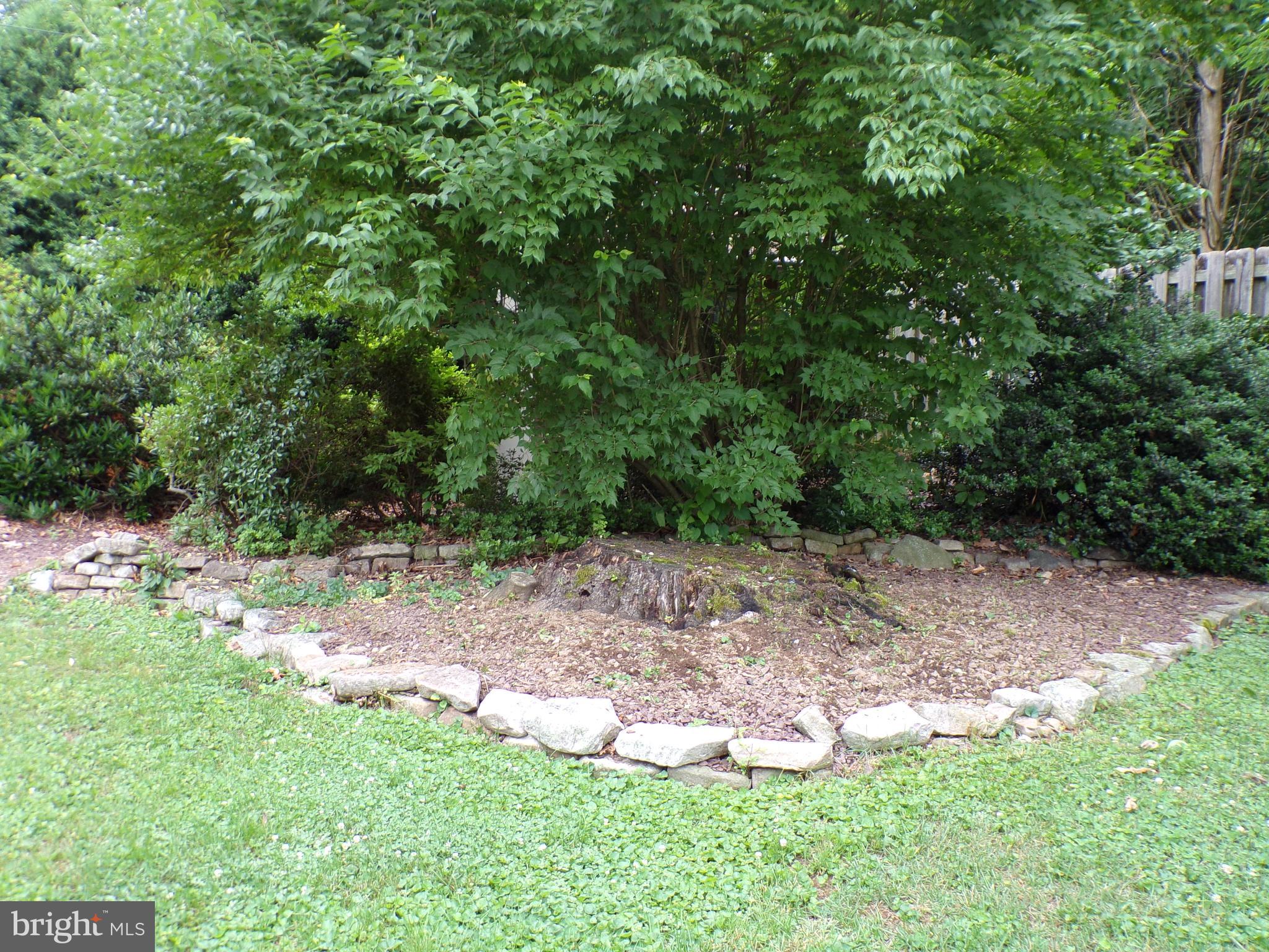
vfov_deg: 44.2
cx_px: 634
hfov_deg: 56.8
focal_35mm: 32
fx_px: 1173
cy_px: 476
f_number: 3.2
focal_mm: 5.8
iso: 82
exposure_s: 1/34
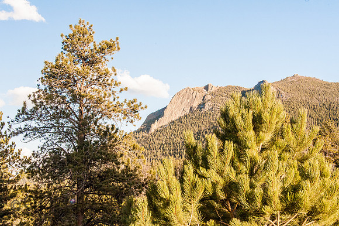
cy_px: 113
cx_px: 170
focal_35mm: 55
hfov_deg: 36.3
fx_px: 518
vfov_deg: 24.6
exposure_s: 1/125
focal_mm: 55
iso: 2000
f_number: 18
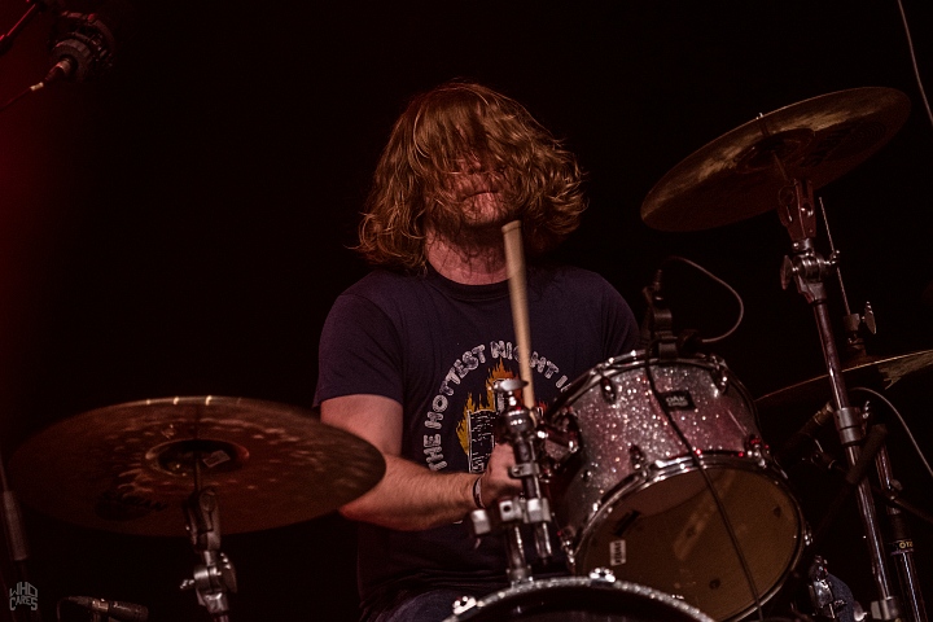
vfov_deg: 8.2
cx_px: 466
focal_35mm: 168
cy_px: 311
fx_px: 4354
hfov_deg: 12.2
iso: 1600
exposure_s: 1/100
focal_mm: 112
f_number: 2.8
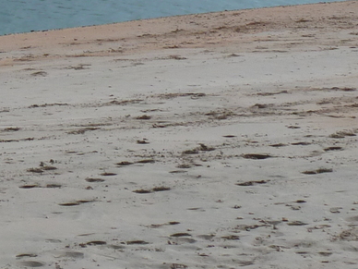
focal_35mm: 198
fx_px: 2048
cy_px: -136
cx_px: -284
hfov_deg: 9.5
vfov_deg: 7.4
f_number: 5.6
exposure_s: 1/500
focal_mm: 7.9
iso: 80
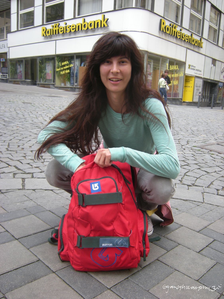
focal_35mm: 31
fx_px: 267
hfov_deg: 45.4
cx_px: 112
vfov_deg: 58.4
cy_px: 150
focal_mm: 5.3
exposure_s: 1/99.6
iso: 64
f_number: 2.9
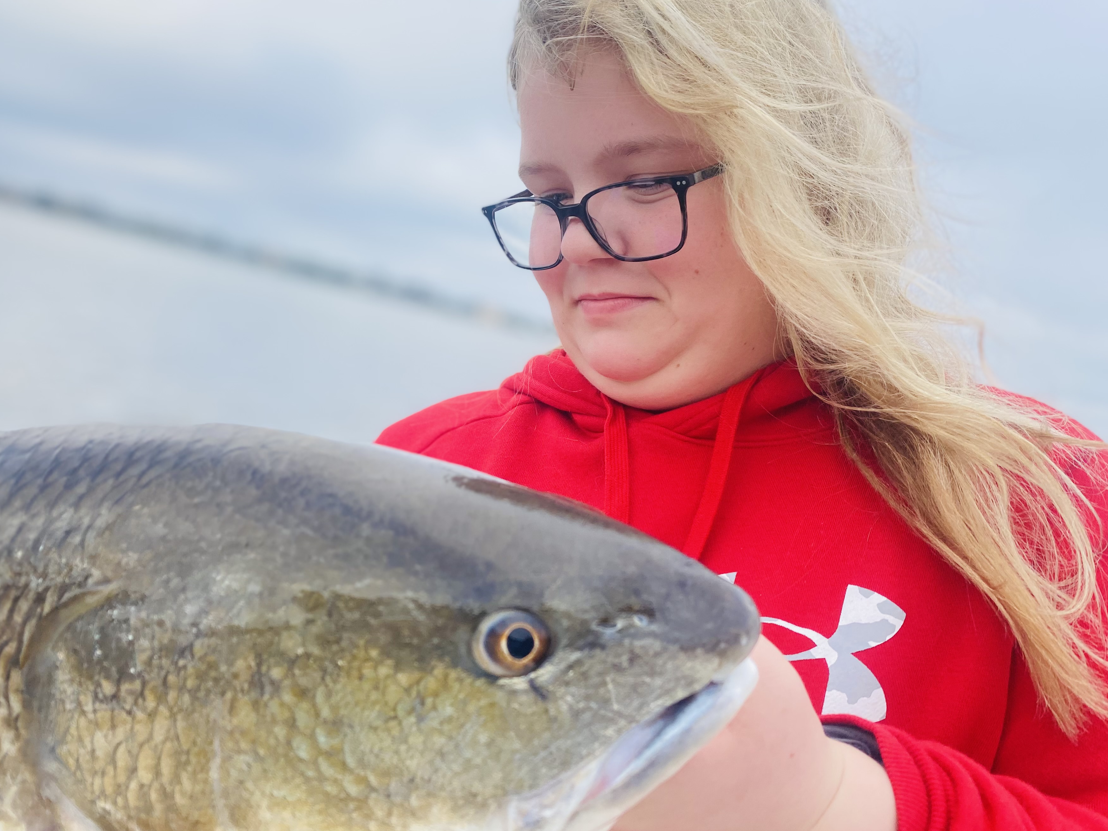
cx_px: 532
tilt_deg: -3.8
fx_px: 960
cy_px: 386
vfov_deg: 46.8
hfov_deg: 59.9
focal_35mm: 30
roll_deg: -14.0
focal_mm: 4.25
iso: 32
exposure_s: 1/536
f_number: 1.8
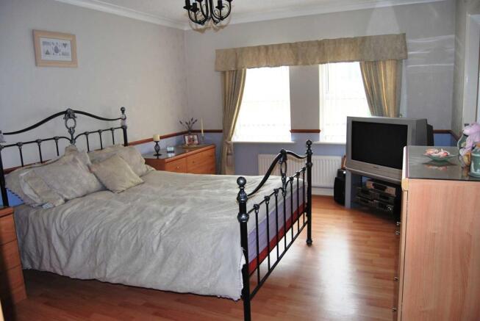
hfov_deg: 67.3
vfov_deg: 48.0
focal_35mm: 27
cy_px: 160
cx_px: 240
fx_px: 360
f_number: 3.5
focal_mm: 18
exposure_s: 1/60
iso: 200
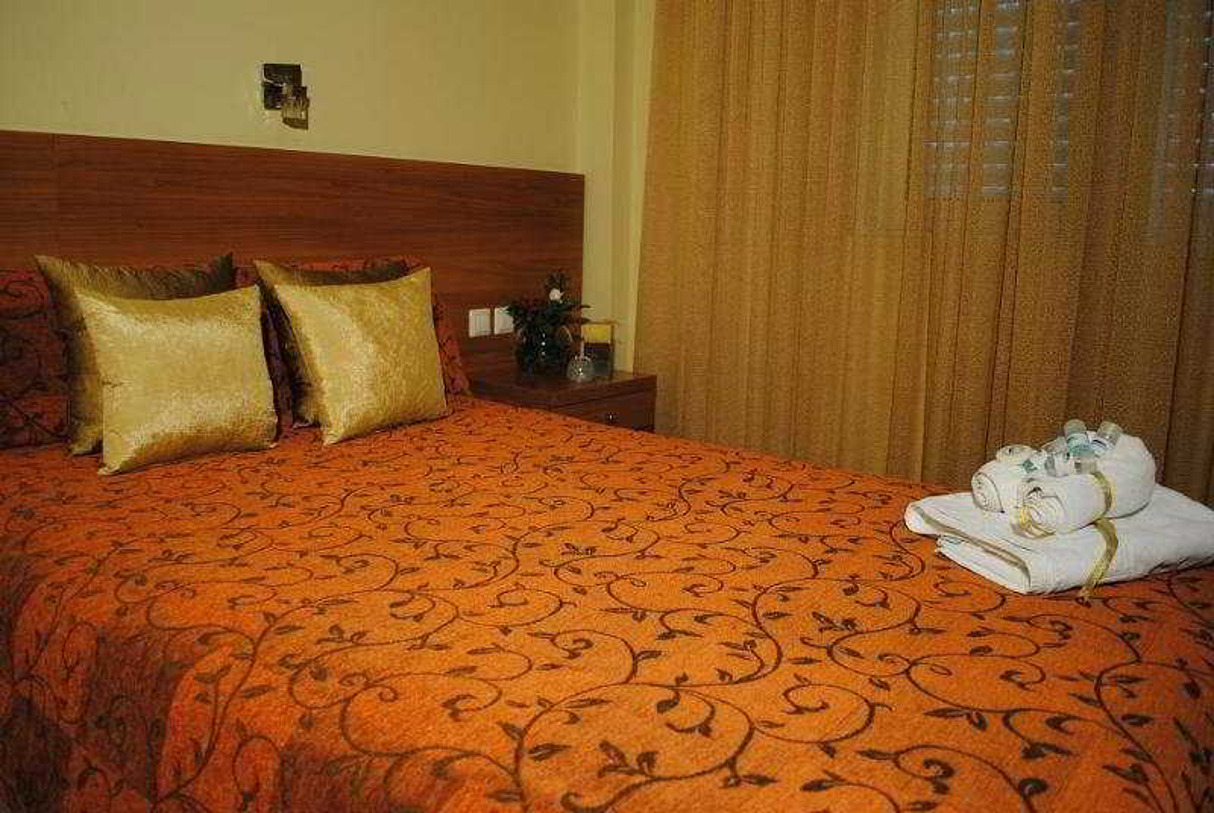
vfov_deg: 48.1
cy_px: 406
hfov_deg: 67.3
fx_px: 912
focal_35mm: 27
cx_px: 607
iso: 200
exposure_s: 1/30
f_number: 3.5
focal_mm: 18
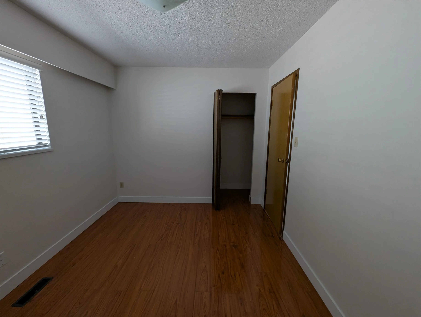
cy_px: 158
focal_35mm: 13
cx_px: 210
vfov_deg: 90.1
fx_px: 158
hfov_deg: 106.1
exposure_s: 1/70.1
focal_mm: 1.95
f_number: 2.2
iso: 126
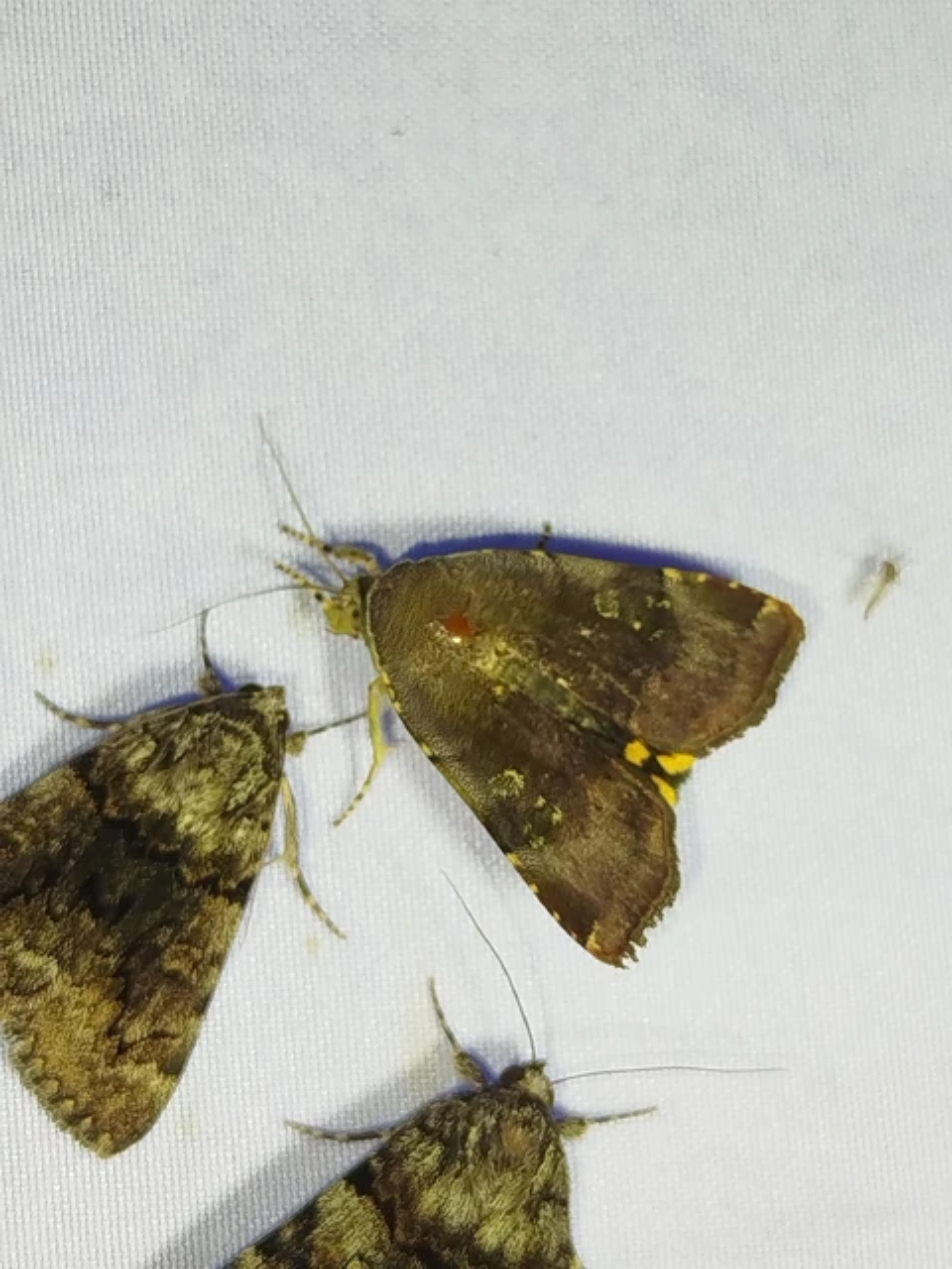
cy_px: 634
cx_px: 476
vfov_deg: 26.3
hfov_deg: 19.9
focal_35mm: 74
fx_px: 2714
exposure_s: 1/50
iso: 64
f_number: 1.7
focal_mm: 5.31
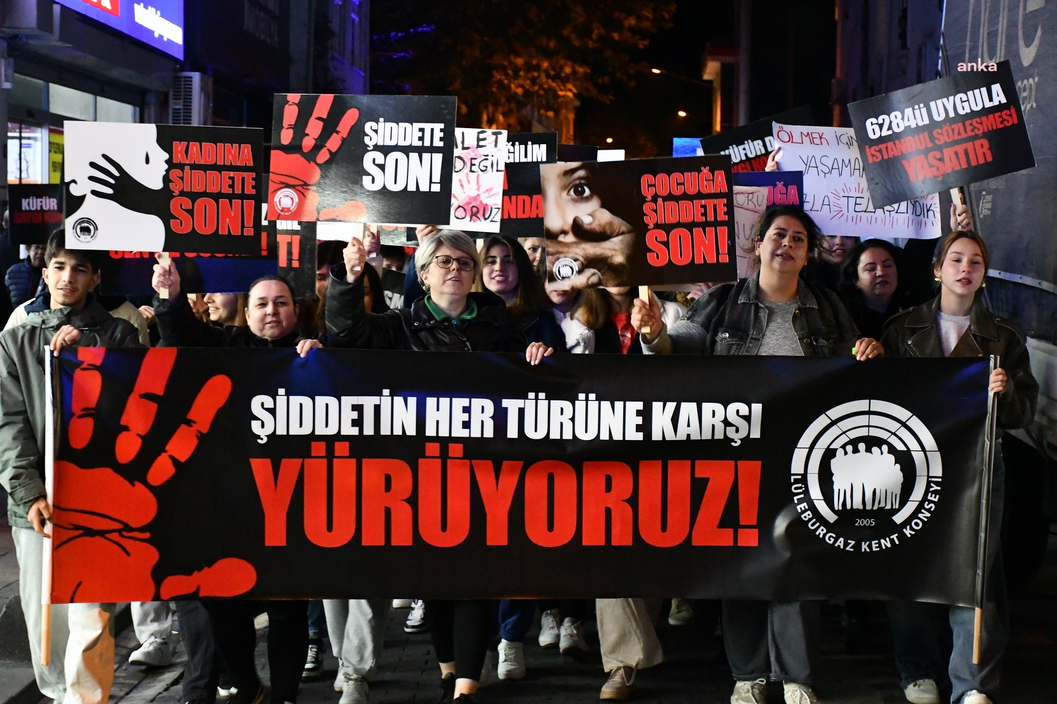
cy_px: 352
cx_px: 528
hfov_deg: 27.0
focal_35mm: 75
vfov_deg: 18.2
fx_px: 2202
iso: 10000
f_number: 4.8
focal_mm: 50
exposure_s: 1/100
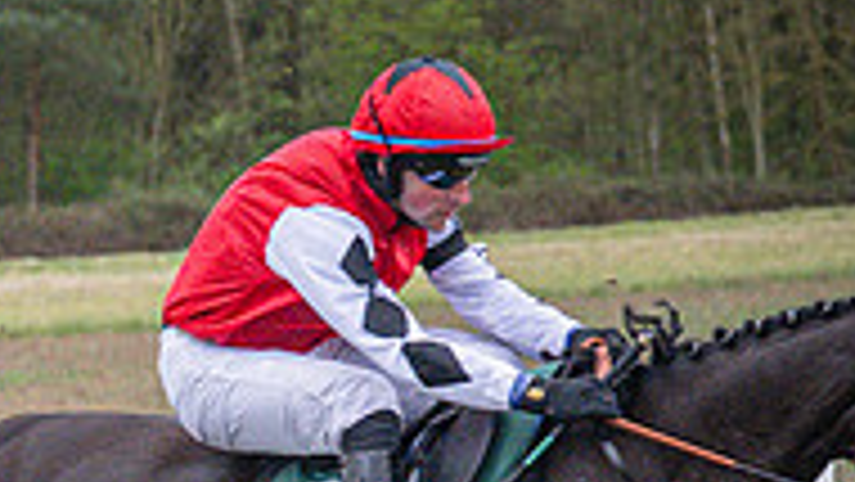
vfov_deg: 2.5
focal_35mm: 485
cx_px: 101
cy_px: 661
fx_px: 10999
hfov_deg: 4.4
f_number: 4
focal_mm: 70
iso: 1600
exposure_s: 1/1000
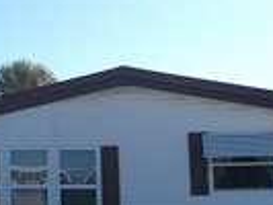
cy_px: 62
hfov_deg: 20.5
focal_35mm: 94
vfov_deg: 15.7
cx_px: 37
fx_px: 742
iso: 80
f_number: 8
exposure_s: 1/250
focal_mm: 4.6
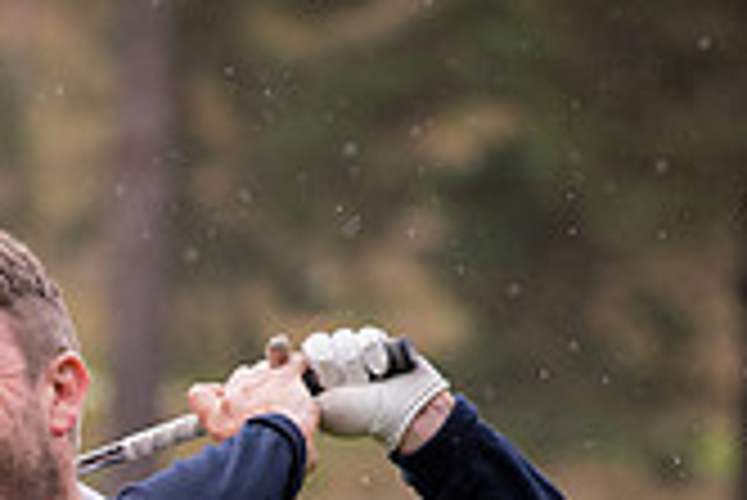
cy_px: 822
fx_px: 14496
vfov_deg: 2.0
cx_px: -306
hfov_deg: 2.9
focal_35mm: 698
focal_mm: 200
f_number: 5
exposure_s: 1/1250
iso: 800
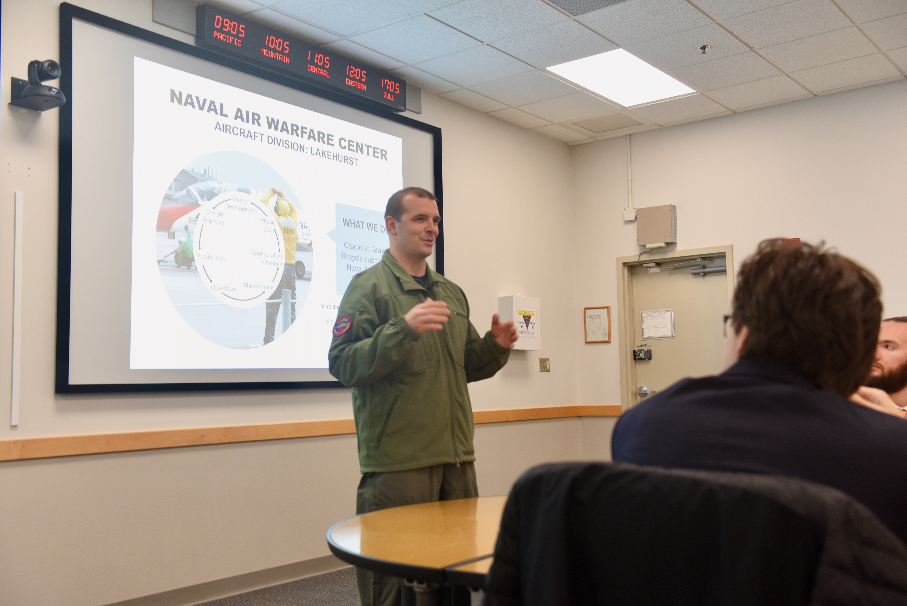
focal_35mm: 38
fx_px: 958
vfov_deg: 35.1
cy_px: 303
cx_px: 454
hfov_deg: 50.7
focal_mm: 38
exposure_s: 1/100
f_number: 5
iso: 1000
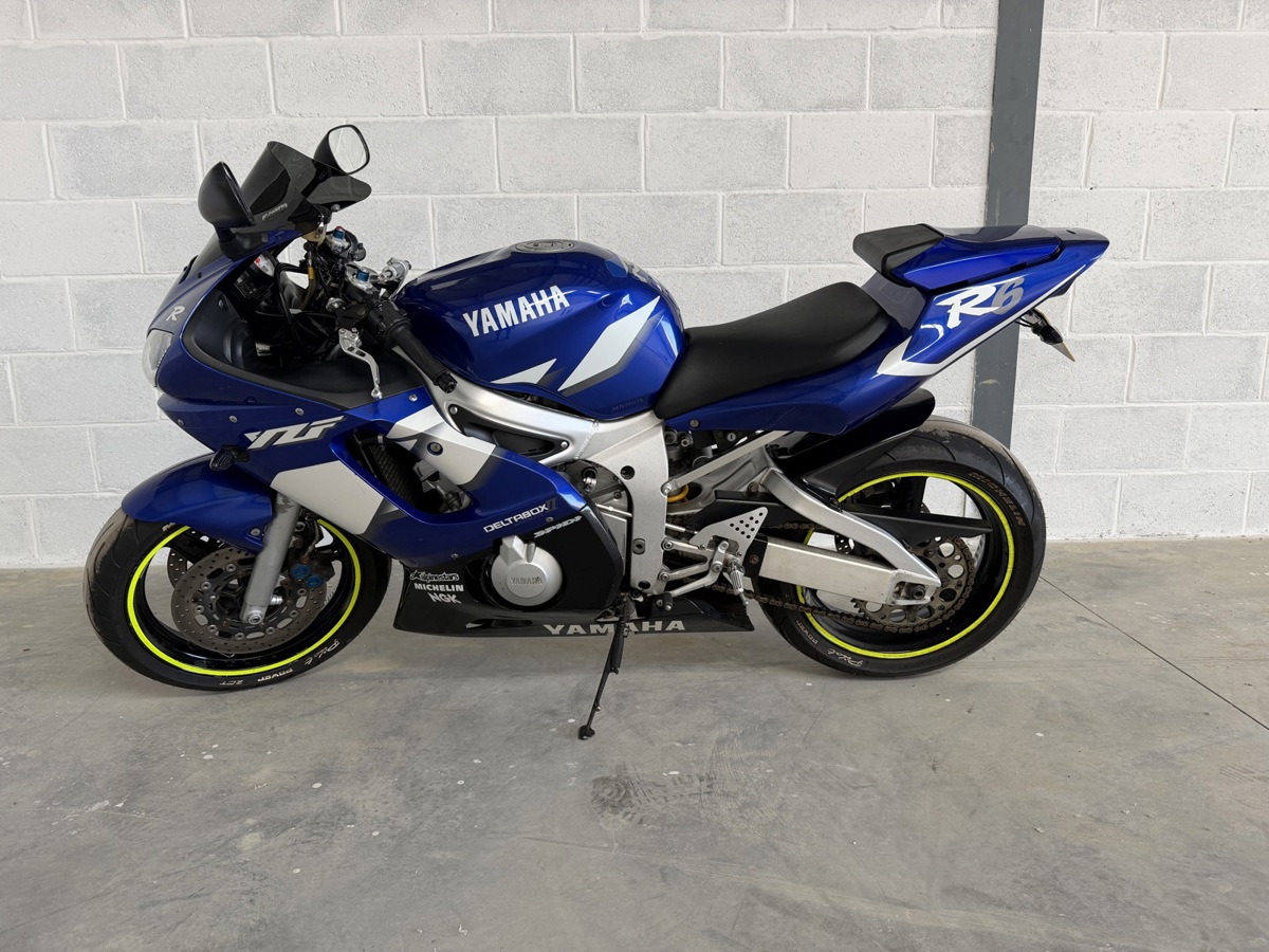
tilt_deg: -12.8
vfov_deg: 56.8
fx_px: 880
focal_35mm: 24
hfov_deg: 71.6
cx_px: 634
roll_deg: +0.9
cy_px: 476
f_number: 1.78
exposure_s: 1/121
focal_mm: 6.76
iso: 100
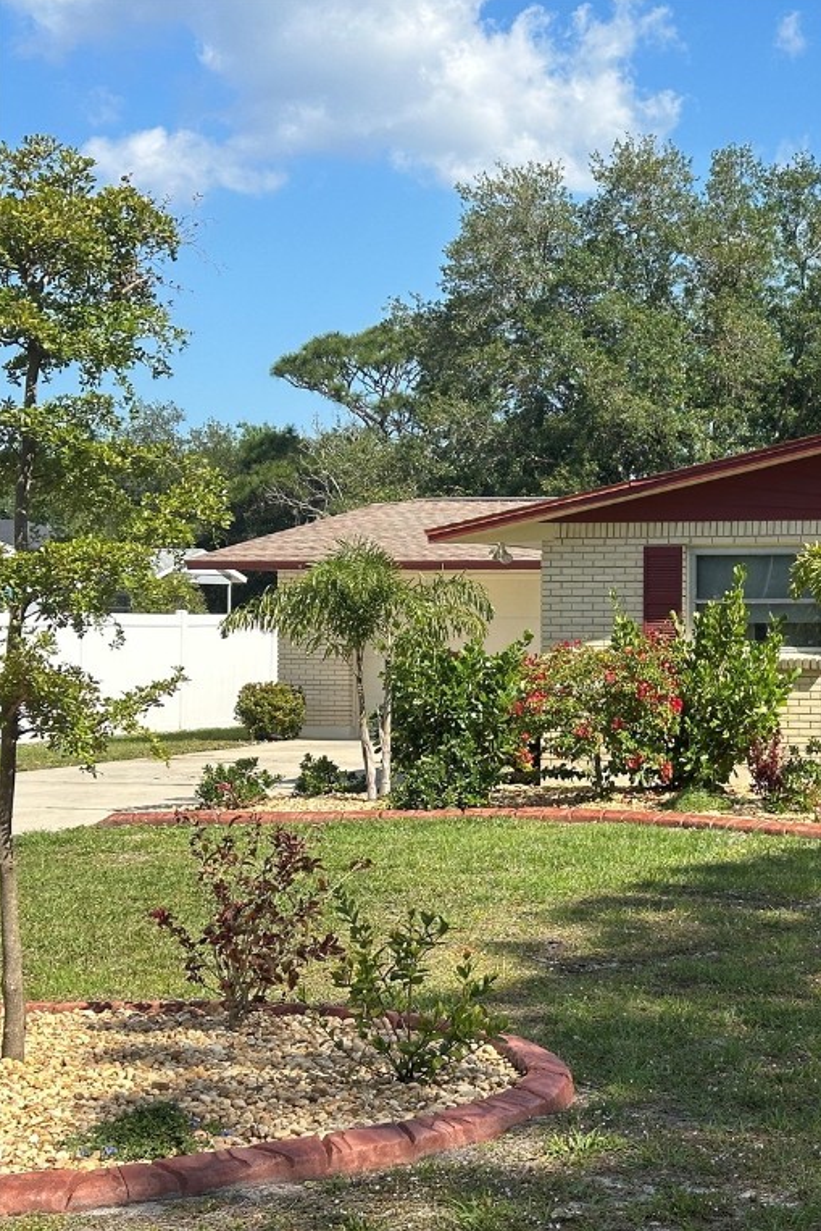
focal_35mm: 67
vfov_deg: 30.1
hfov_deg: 19.7
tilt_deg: -0.4
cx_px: 823
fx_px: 2291
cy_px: 613
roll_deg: +0.1
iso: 64
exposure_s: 1/2597
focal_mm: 6.86
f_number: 1.78
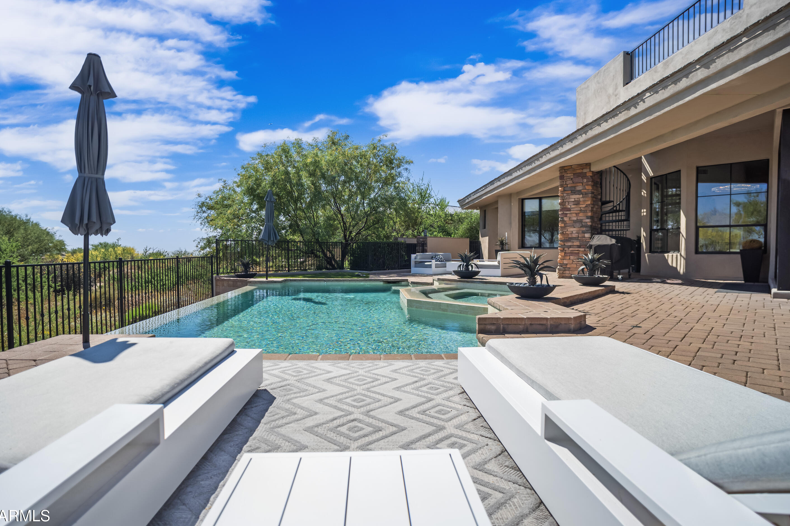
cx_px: 377
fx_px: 385
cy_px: 262
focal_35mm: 18
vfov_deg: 68.8
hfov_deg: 91.5
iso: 50
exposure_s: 1/8000
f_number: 1.8
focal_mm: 11
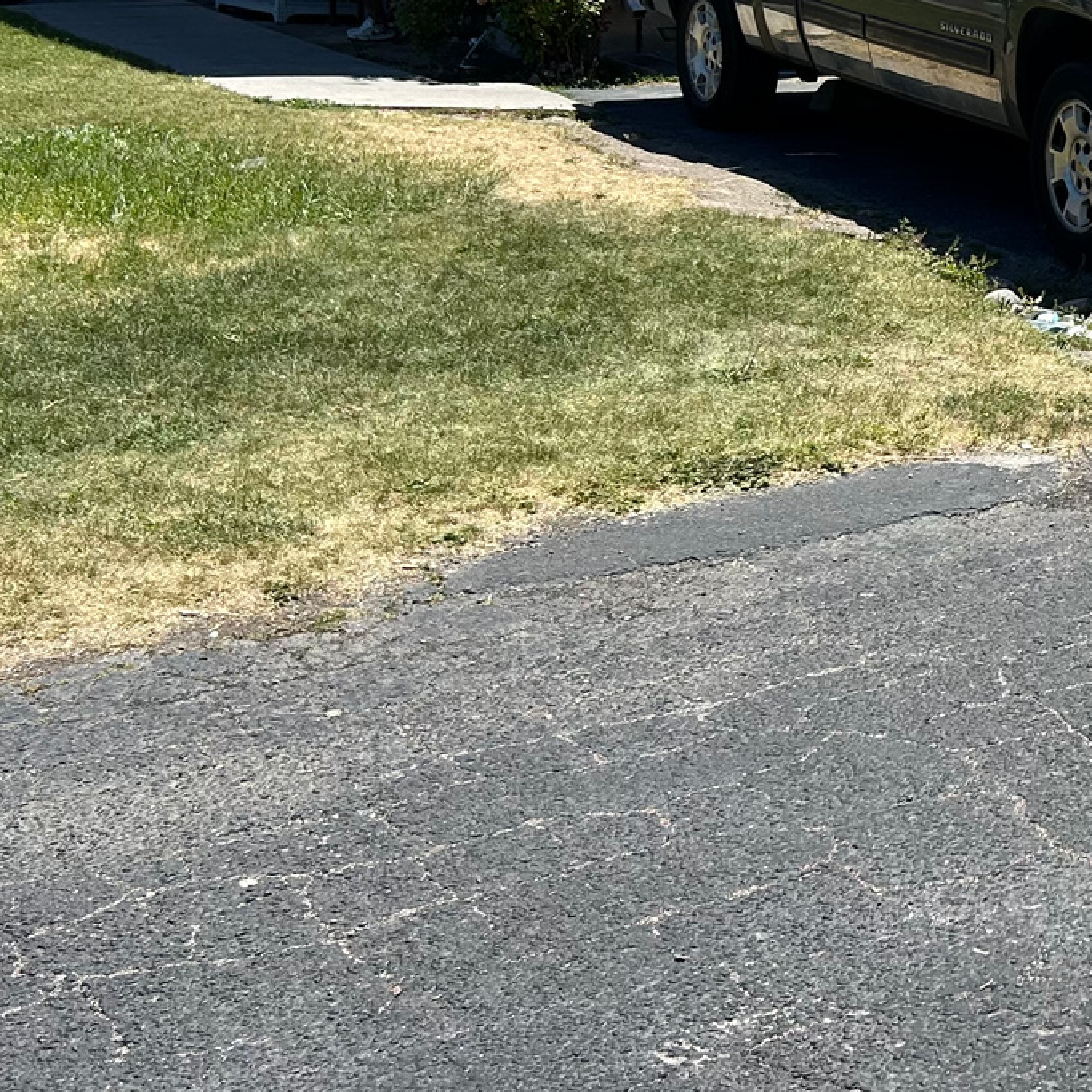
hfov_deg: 22.3
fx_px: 2463
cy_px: 109
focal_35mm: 69
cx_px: 1433
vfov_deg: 24.3
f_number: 1.5
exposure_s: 1/3165
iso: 50
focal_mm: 5.7
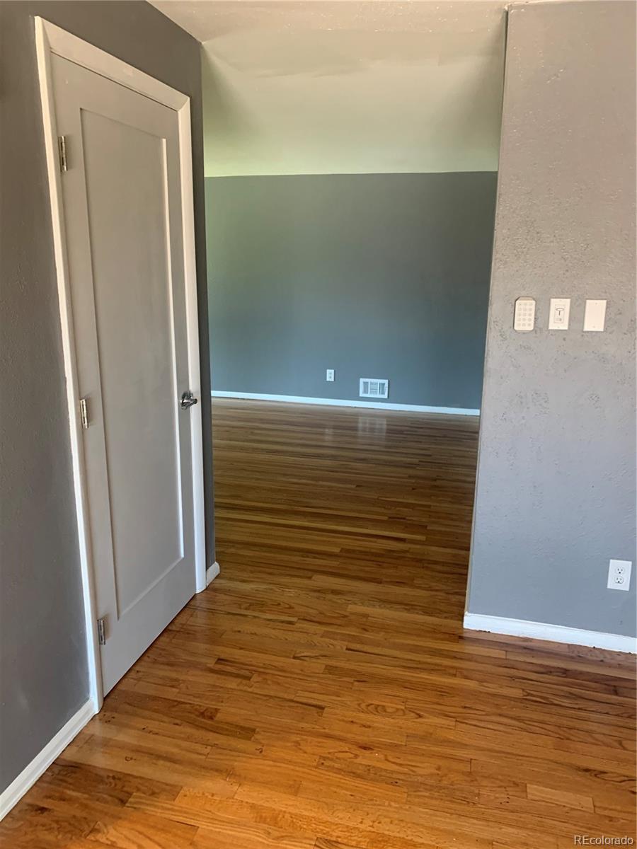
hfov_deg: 53.1
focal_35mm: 26
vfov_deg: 67.3
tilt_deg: -12.9
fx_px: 638
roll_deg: +0.4
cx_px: 318
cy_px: 424
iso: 160
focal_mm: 4.25
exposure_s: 1/60
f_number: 1.8
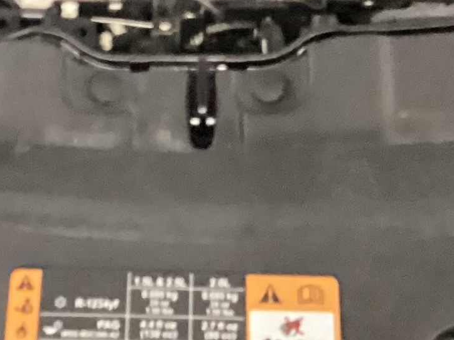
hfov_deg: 14.1
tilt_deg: -42.1
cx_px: 149
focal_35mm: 140
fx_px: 1836
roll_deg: +1.8
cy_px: -376
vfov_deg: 9.7
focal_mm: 3.3
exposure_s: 1/24
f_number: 2.4
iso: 640
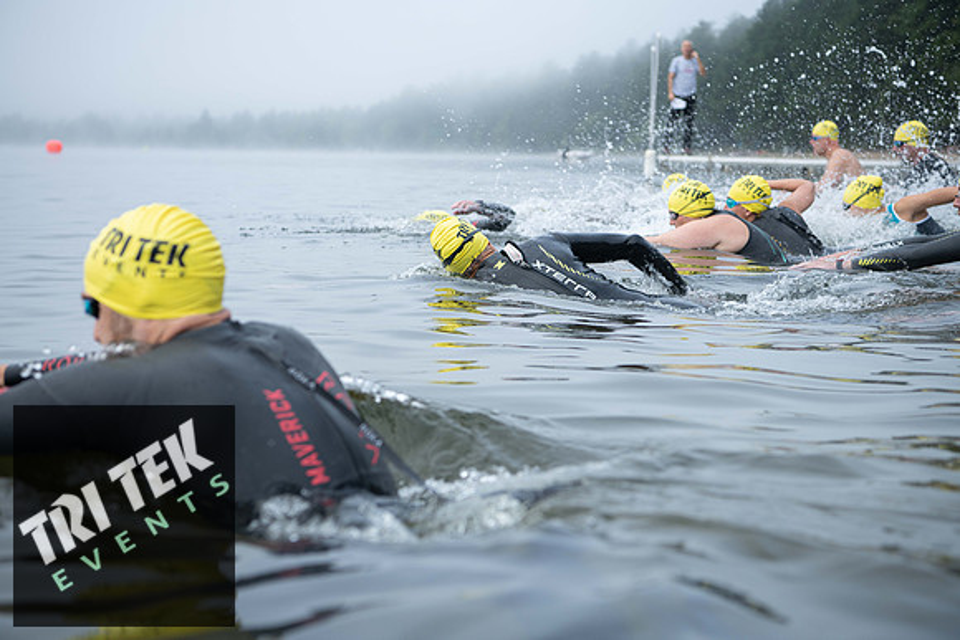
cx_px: 480
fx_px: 1654
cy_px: 320
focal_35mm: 62
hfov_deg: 32.4
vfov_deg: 21.9
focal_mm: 62
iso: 320
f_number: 4
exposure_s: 1/640
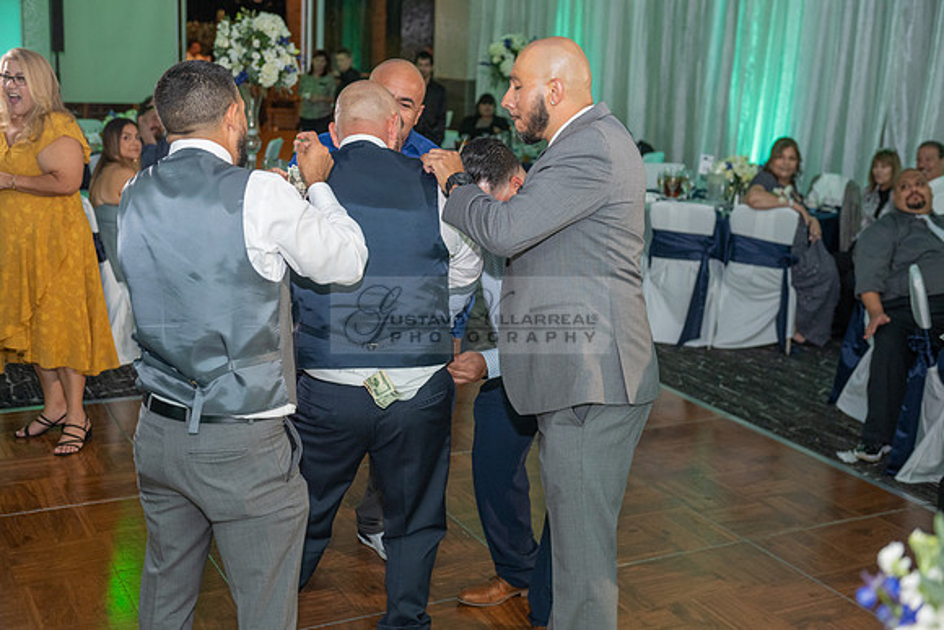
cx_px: 472
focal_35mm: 44
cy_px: 315
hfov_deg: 44.5
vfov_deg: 30.5
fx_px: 1154
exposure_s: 1/160
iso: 1600
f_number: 3.5
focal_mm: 44
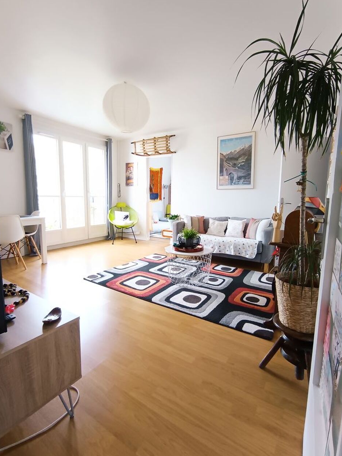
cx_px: 174
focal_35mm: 17
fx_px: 224
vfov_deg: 91.0
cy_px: 227
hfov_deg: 74.7
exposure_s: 1/33.3
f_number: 2.2
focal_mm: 1.65
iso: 474
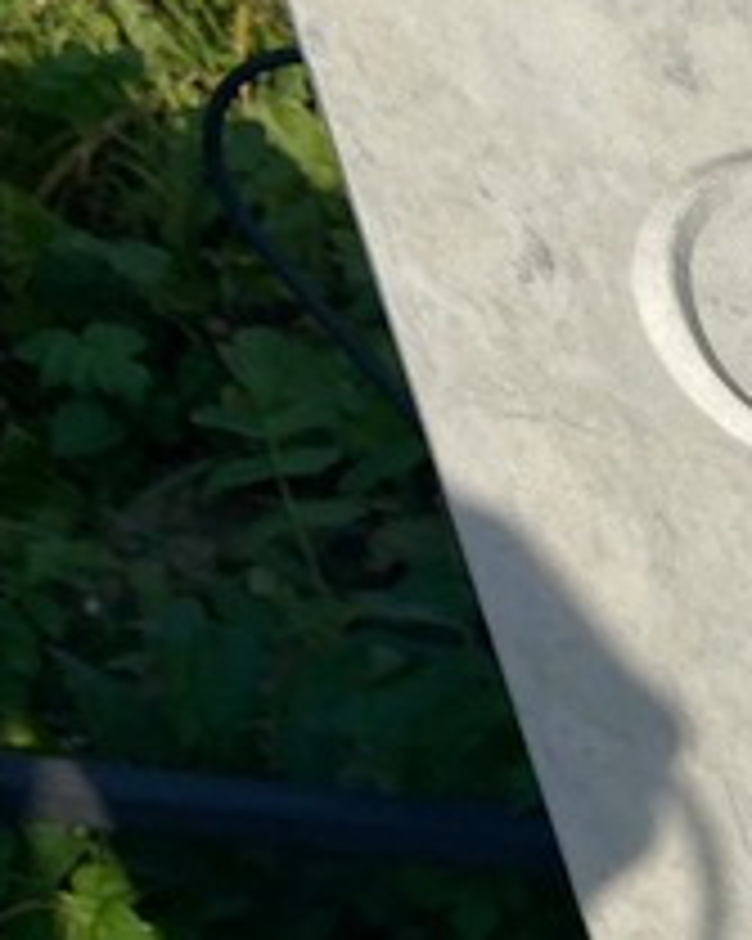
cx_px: 1657
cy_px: 1088
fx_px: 2701
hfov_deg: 13.0
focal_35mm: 97
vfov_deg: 18.8
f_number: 1.8
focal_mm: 4.25
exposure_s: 1/6061
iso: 32
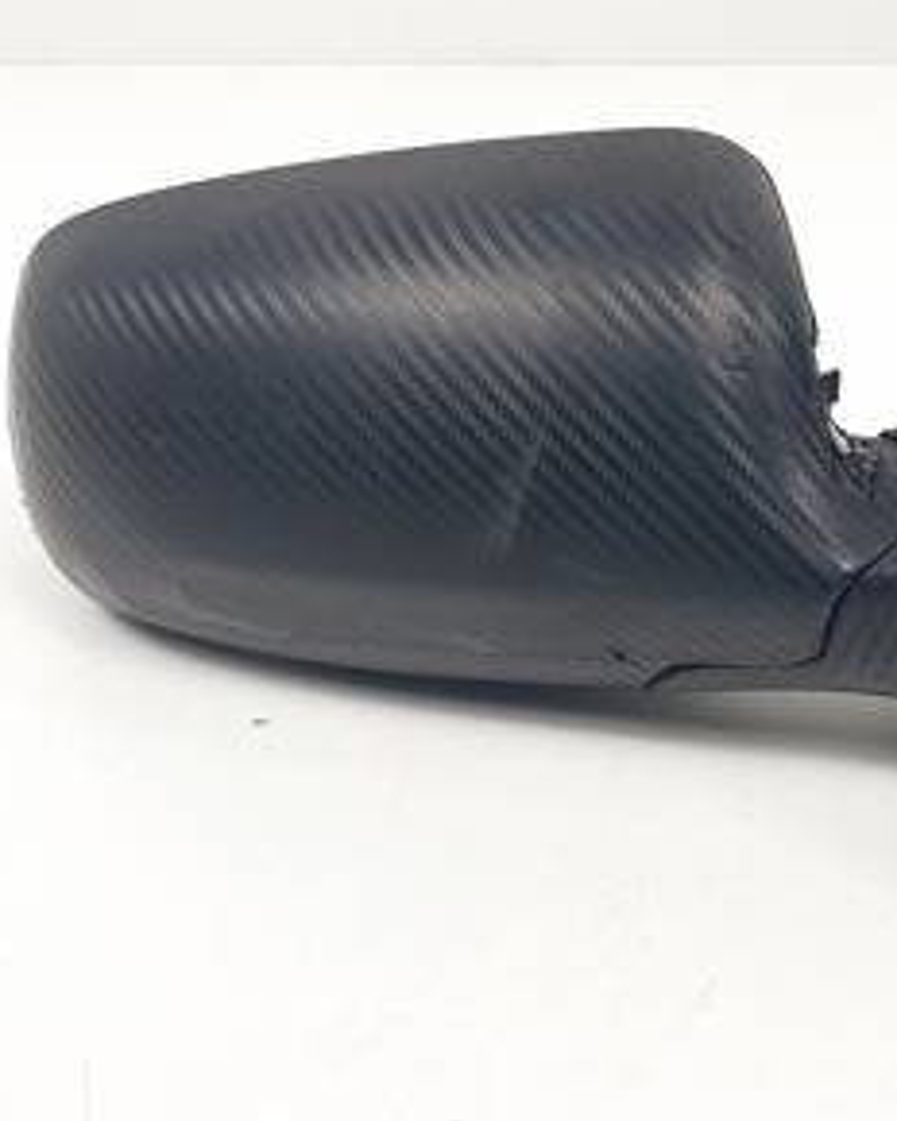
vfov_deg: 51.5
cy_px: 557
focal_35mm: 35
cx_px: 754
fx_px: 1161
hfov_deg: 40.0
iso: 50
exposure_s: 1/223
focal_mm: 4.3
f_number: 2.4
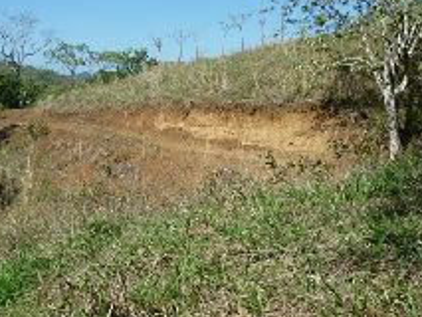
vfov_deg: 28.6
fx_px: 622
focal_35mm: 51
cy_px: 140
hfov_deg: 37.4
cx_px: 176
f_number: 8
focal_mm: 5.5
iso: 80
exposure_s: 1/160
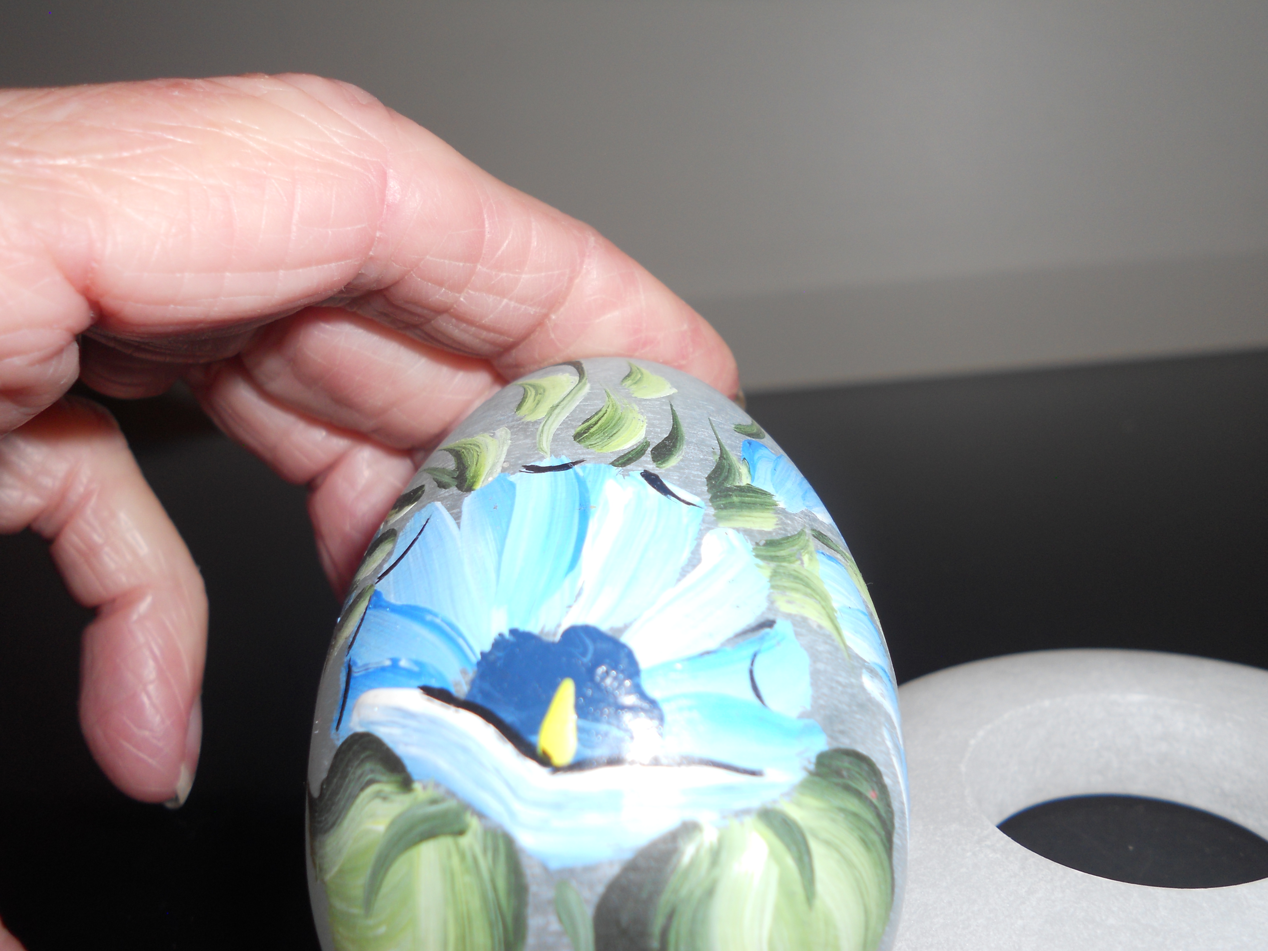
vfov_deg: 44.2
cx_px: 634
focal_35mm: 32
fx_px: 1172
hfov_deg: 56.8
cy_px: 476
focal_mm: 5.8
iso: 80
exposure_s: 1/25
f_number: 8.8
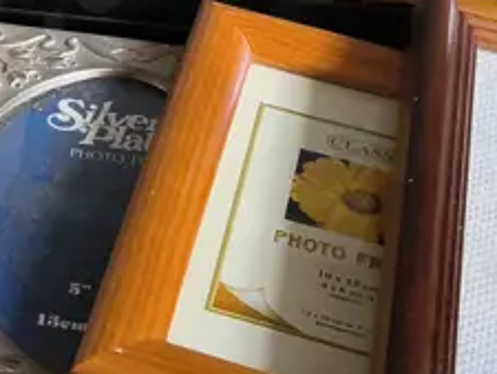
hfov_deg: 15.1
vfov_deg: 12.1
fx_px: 1767
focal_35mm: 123
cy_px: 177
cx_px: -188
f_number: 2
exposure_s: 1/100
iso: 50
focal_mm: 2.87
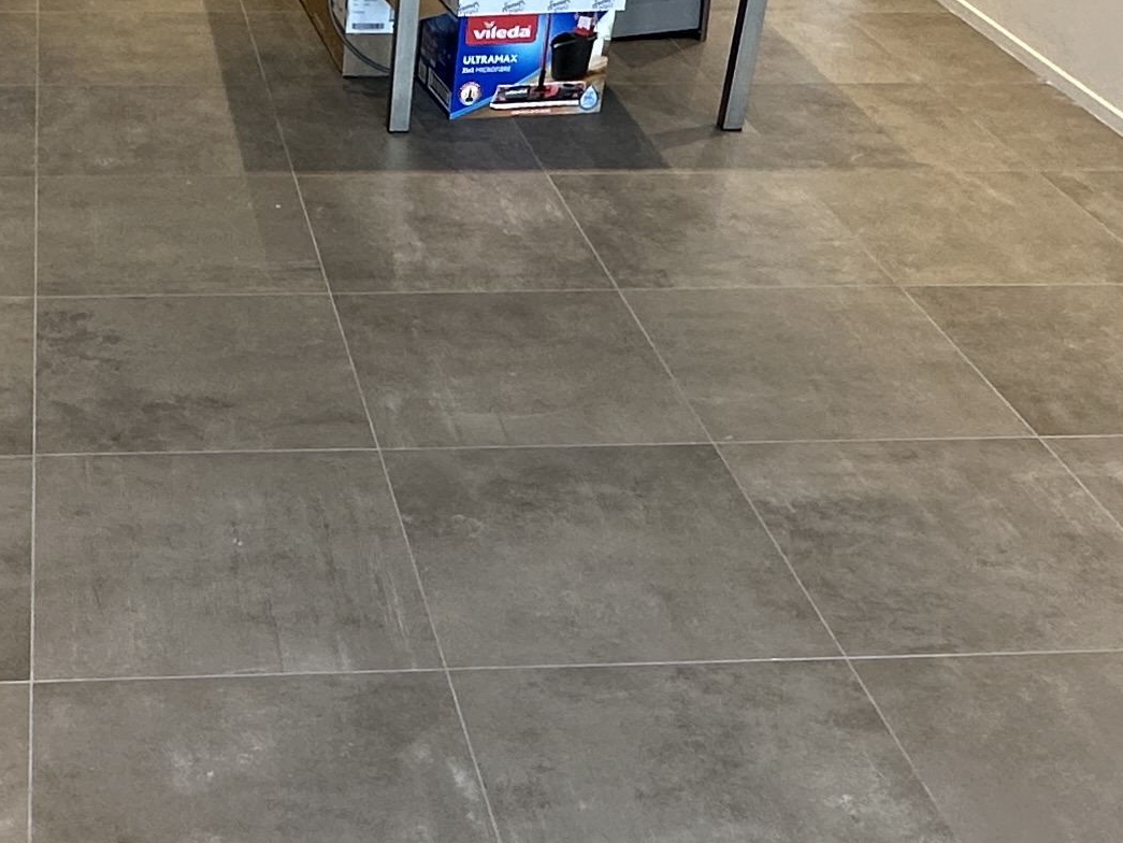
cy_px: 442
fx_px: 1752
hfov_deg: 34.3
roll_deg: -2.1
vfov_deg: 27.0
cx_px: 197
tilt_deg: -31.7
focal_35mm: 54
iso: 160
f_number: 2.2
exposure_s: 1/100
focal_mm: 2.22
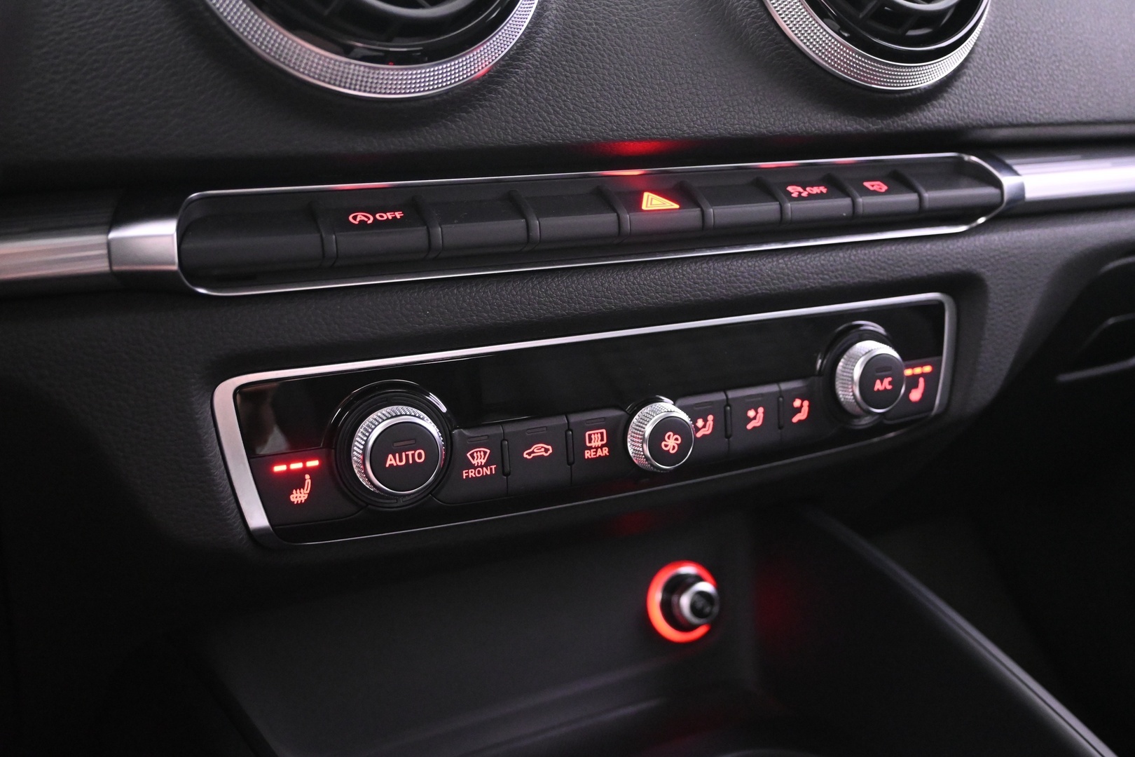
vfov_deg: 40.0
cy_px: 378
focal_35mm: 33
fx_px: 1040
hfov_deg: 57.2
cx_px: 568
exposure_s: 1/10
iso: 5000
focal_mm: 22
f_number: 4
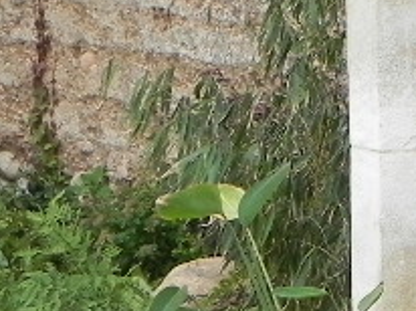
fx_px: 2209
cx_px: 606
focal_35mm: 184
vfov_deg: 7.9
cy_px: 440
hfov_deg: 10.4
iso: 160
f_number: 5
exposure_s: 1/180
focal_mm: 6.6
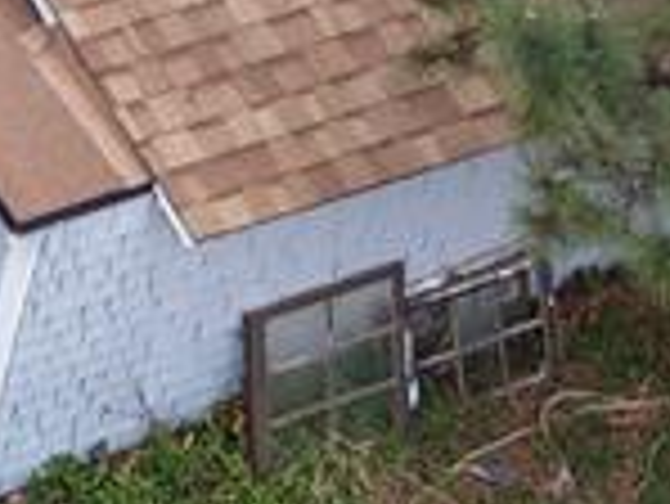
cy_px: -920
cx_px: -836
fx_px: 3196
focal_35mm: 165
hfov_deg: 10.6
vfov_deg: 8.0
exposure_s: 1/1500
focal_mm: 8.67
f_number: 1.8
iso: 120
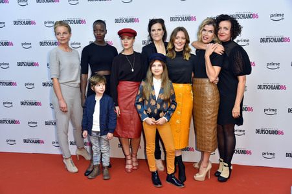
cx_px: 146
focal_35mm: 35
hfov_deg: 54.5
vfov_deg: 37.8
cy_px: 97
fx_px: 284
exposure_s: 1/160
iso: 1000
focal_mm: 35
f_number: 5.6
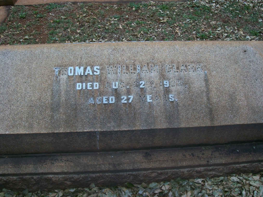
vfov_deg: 39.7
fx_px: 274
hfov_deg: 51.4
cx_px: 132
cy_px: 98
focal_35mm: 36
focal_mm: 6
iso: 80
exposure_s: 1/640
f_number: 4.8
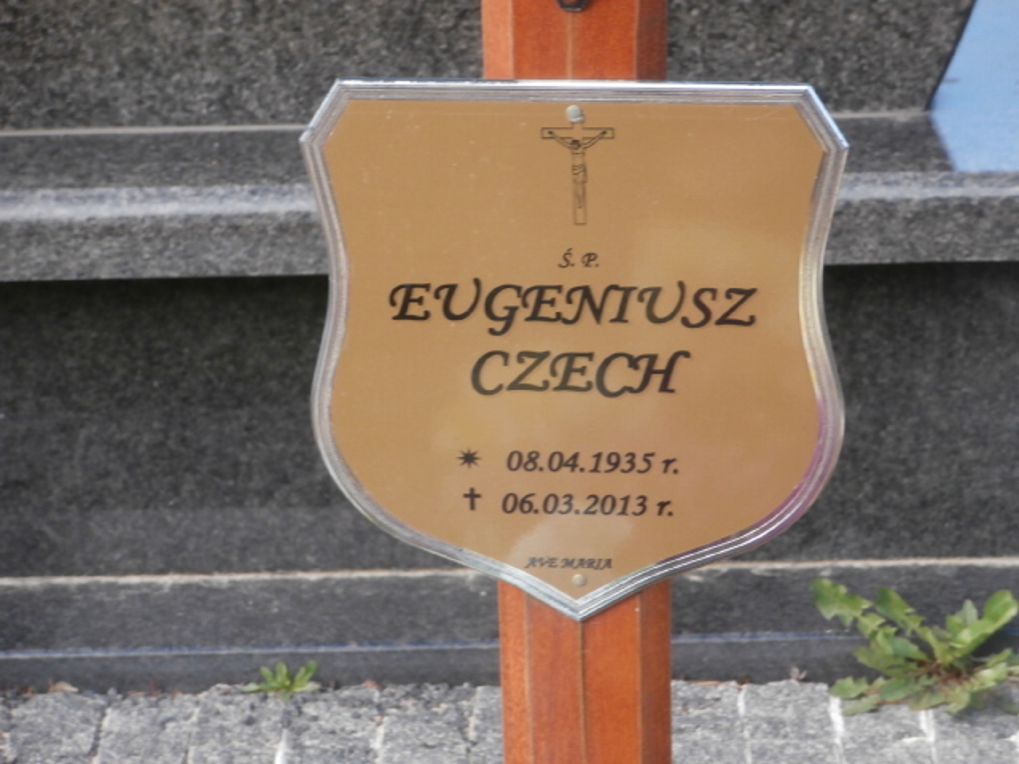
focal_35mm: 166
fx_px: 4887
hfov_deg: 11.9
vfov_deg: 8.9
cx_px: 510
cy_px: 382
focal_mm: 29.39
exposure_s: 1/100
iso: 160
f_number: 5.8
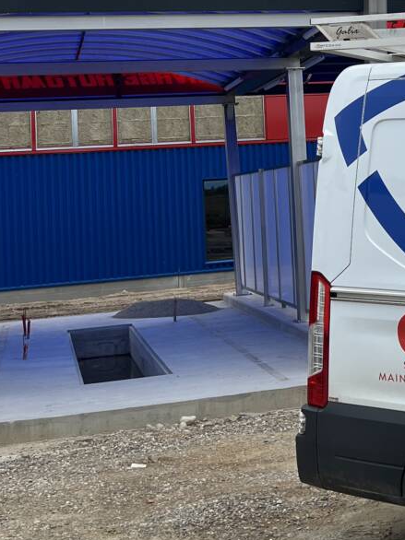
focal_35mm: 71
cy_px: 95
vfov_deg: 26.8
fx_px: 1108
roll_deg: +2.4
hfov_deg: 19.9
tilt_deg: +6.5
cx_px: 431
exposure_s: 1/4444
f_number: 1.5
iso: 50
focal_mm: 5.7
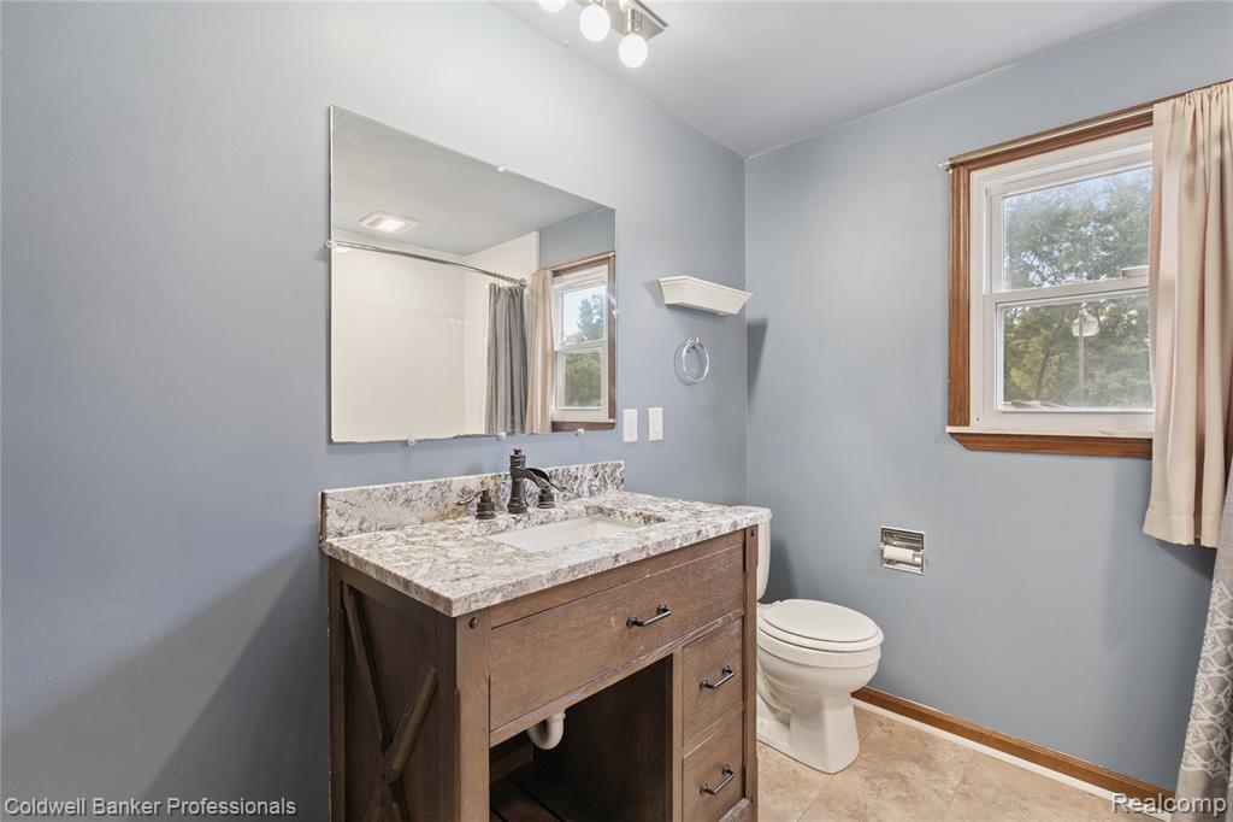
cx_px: 616
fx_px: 548
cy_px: 411
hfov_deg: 96.8
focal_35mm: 16
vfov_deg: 73.7
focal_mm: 16
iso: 400
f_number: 8
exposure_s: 1/10
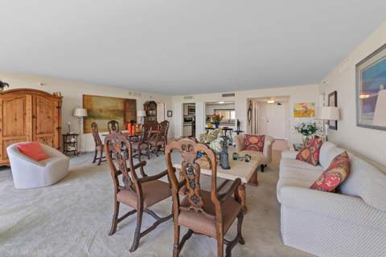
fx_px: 150
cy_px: 128
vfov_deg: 81.2
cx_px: 193
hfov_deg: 104.3
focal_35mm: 14
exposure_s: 1/80
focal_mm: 14
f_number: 9
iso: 1250
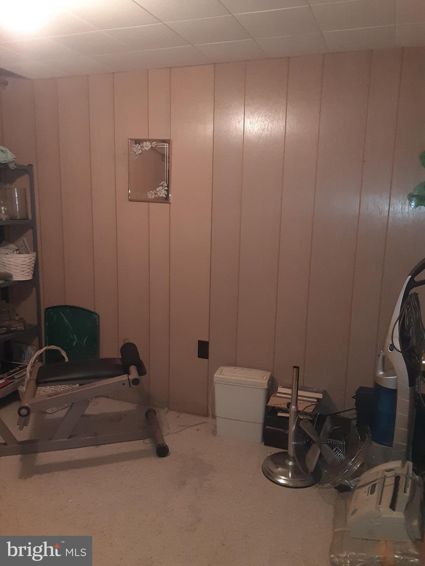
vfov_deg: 65.3
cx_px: 212
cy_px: 283
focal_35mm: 27
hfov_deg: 51.4
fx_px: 442
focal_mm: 2.91
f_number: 1.9
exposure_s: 1/24
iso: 250
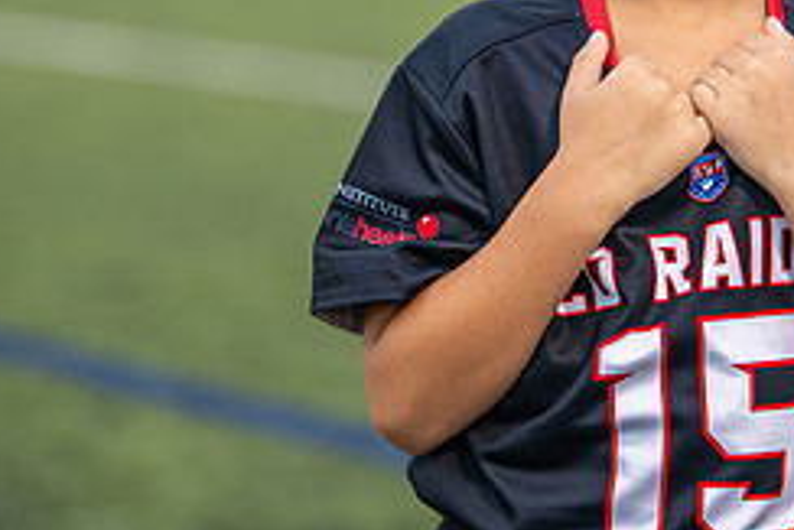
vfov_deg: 8.8
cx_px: 737
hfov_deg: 13.0
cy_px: -22
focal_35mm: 156
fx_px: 3443
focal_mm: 50
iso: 100
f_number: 1.2
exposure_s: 1/500
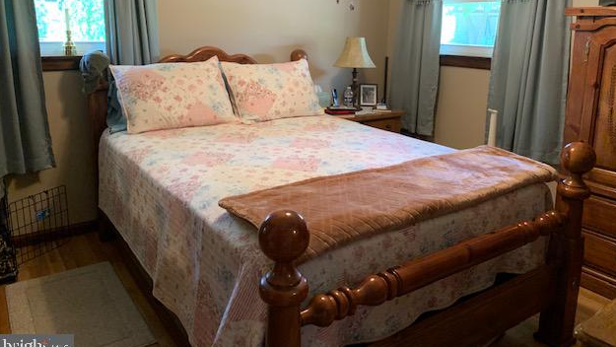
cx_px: 312
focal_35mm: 29
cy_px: 123
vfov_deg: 39.9
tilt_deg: -11.6
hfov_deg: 66.0
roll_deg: -1.8
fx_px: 474
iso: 320
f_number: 1.8
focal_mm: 4.25
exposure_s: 1/40
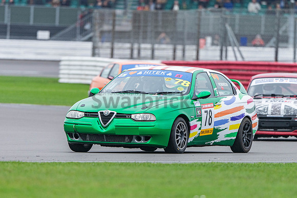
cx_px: 152
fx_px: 5044
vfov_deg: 2.3
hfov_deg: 3.4
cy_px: 121
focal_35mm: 611
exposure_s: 1/640
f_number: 5.6
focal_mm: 500
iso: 900
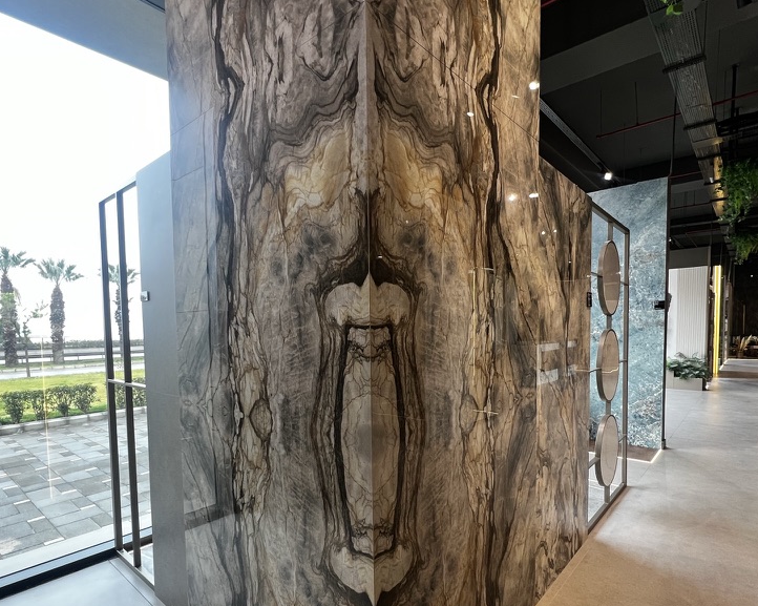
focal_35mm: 18
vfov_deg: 73.3
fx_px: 404
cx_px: 378
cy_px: 351
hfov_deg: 86.4
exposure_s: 1/100
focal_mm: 1.57
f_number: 1.8
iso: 100
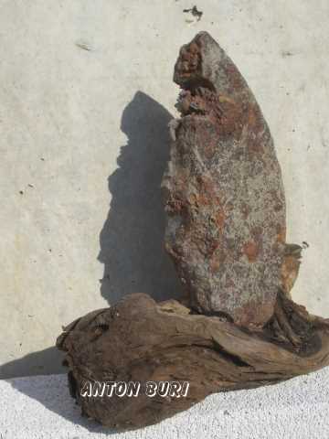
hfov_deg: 23.7
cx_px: 164
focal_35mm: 62
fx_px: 786
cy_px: 220
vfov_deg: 31.2
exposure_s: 1/640
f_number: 5.6
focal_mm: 10.2
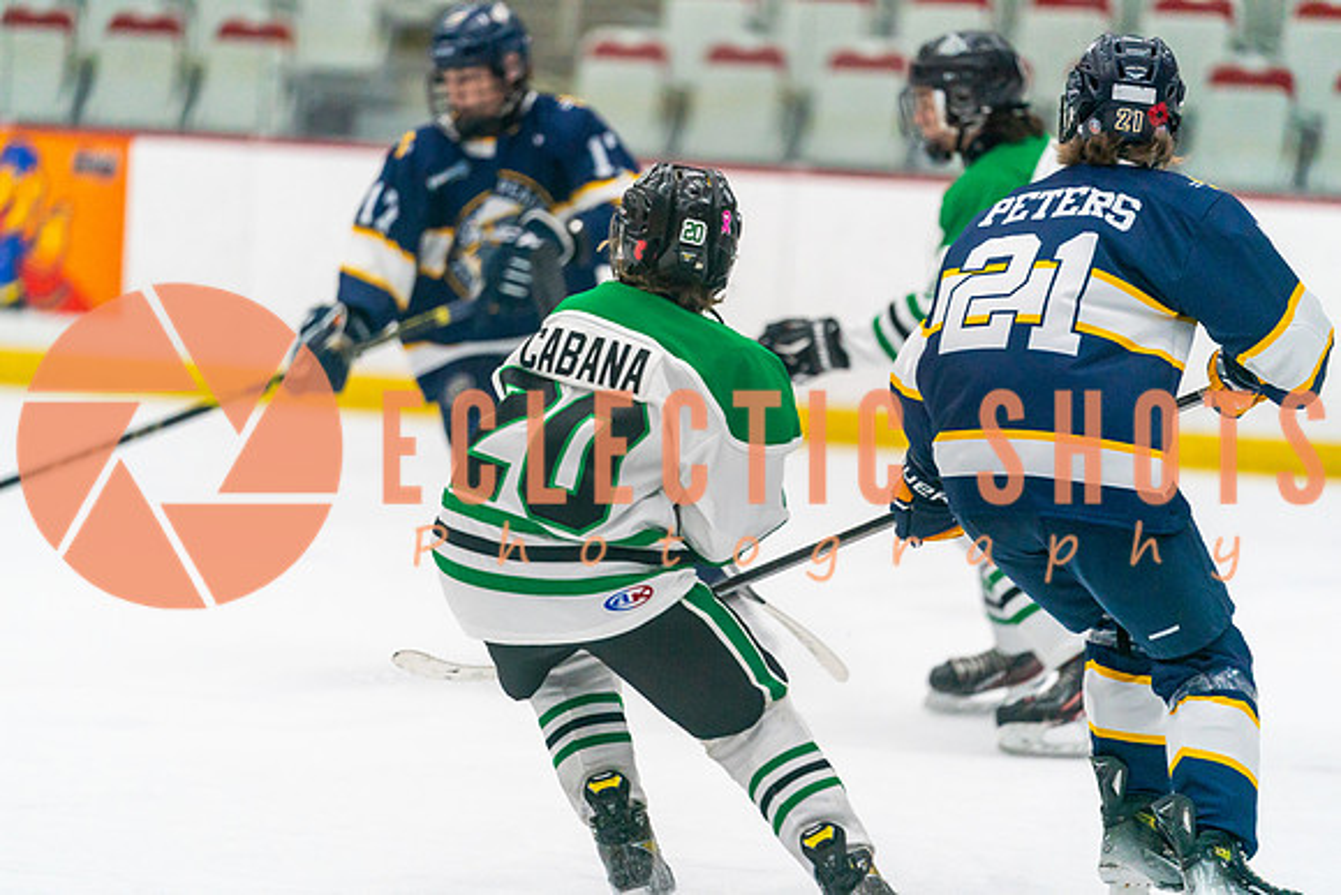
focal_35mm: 200
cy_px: 448
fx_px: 7451
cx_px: 670
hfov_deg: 10.3
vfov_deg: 6.9
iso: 3200
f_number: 2.8
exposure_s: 1/1250
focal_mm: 200
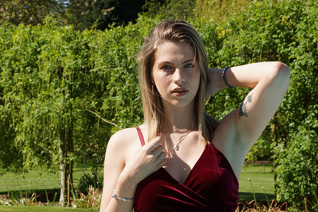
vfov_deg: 7.6
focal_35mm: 180
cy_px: 106
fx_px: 1590
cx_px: 159
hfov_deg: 11.4
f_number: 20
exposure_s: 1/320
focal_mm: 120
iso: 800
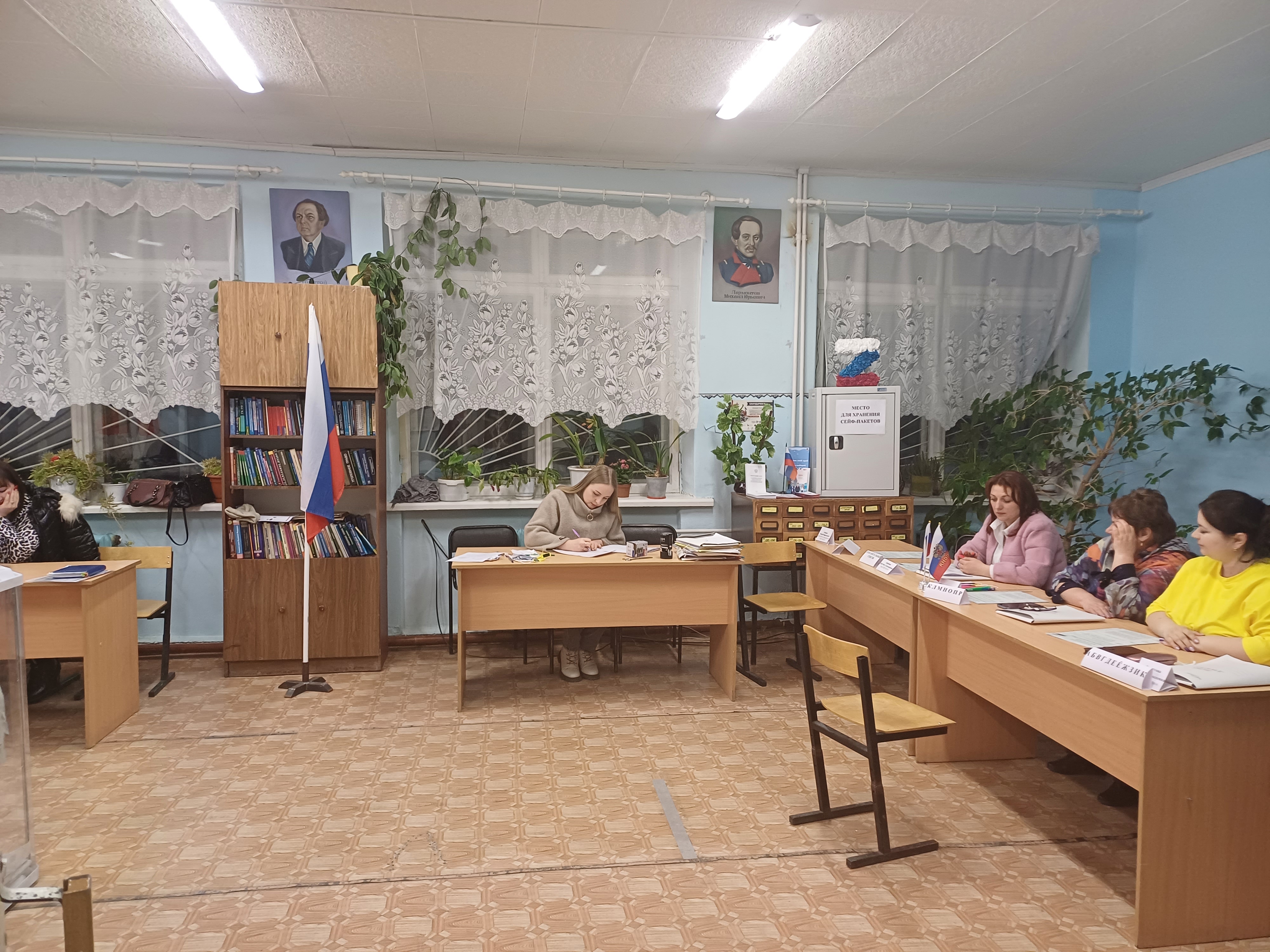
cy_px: 476
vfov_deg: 54.9
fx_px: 917
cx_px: 635
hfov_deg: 69.4
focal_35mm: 25
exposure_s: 1/33
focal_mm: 4.65
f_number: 1.8
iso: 320
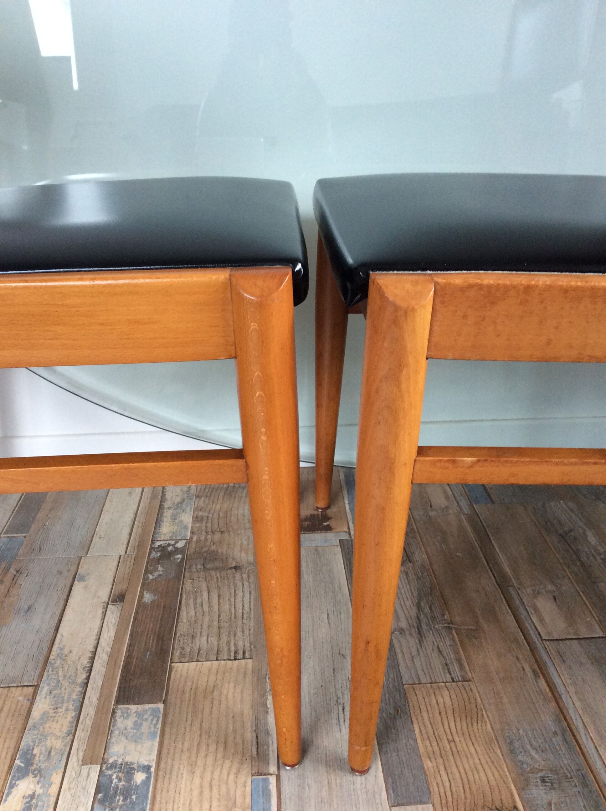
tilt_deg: -23.4
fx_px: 749
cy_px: 406
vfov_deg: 56.9
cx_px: 303
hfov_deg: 44.1
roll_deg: +1.4
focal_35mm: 32
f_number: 2.4
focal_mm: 3.3
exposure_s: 1/25
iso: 100
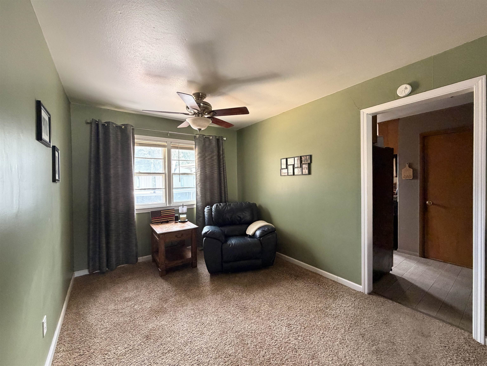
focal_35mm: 14
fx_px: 197
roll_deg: +0.3
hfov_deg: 102.1
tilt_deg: -1.1
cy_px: 183
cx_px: 244
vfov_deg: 85.7
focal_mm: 2.22
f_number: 2.2
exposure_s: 1/60
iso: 400
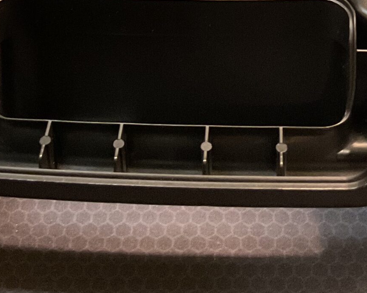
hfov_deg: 22.7
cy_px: -152
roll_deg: +1.4
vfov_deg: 16.6
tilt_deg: -30.9
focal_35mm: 84
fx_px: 912
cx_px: 208
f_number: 1.8
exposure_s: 1/60
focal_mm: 3
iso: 200
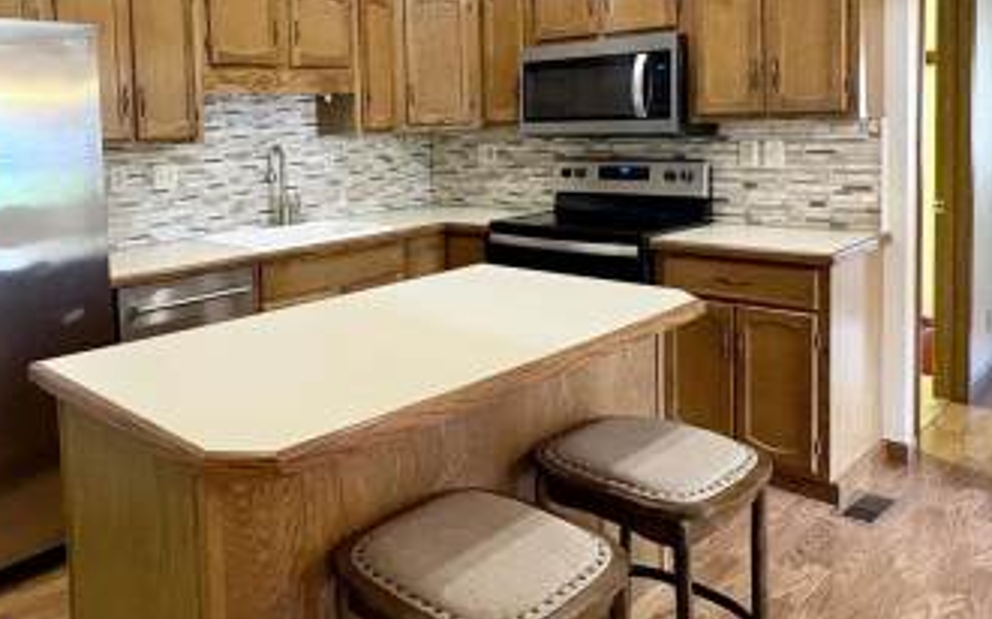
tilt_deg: -2.9
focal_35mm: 30
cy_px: 171
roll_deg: +2.5
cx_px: 293
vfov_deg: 40.9
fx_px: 811
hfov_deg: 60.6
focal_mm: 2.22
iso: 640
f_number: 2.2
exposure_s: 1/60
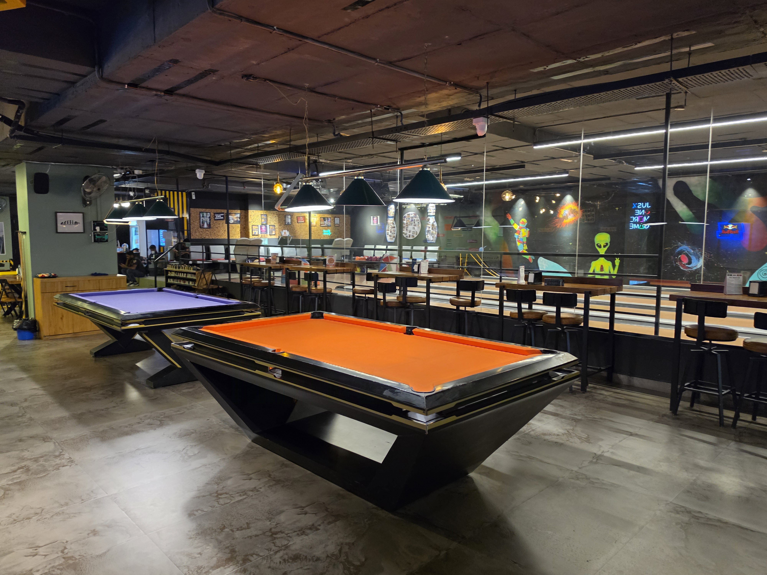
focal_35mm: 23
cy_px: 288
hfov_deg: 73.9
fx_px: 510
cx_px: 384
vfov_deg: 58.9
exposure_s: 1/100
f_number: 1.4
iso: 400
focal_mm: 6.5
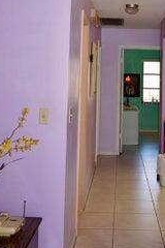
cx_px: 118
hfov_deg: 24.8
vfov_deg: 35.5
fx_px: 371
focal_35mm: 54
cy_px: 44
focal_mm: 18
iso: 320
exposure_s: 1/160
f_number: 4
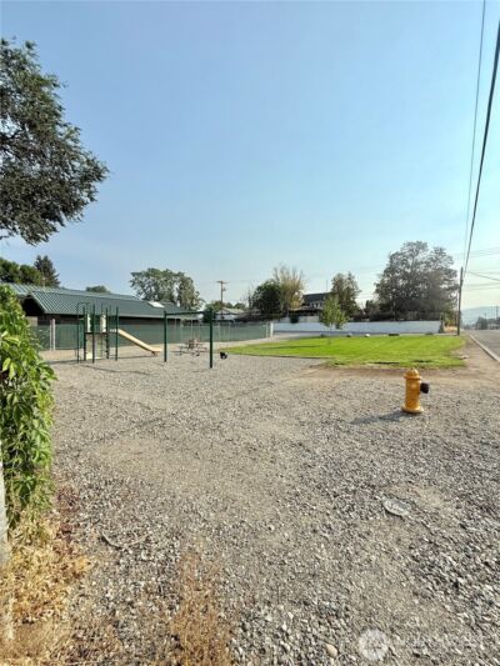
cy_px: 333
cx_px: 250
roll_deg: +0.4
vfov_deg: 102.1
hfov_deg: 85.7
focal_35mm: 14
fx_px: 270
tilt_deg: +0.0
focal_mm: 2.22
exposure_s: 1/3460
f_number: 2.2
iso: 50
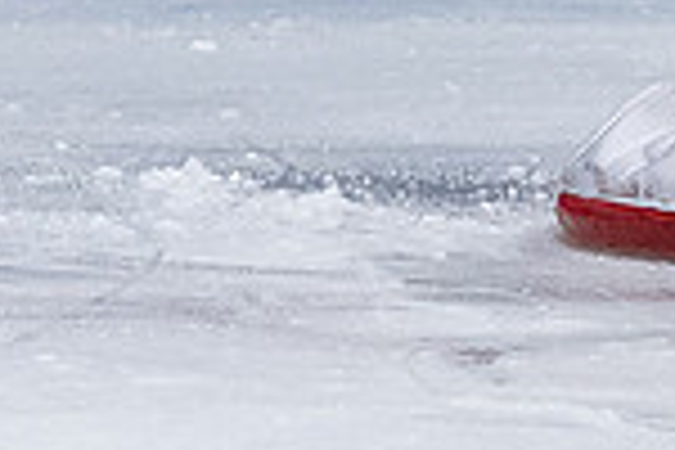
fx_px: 41884
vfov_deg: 0.6
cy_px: 50
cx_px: 1236
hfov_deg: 0.9
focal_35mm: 2234
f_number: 3.5
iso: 2500
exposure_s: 1/800
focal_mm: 195
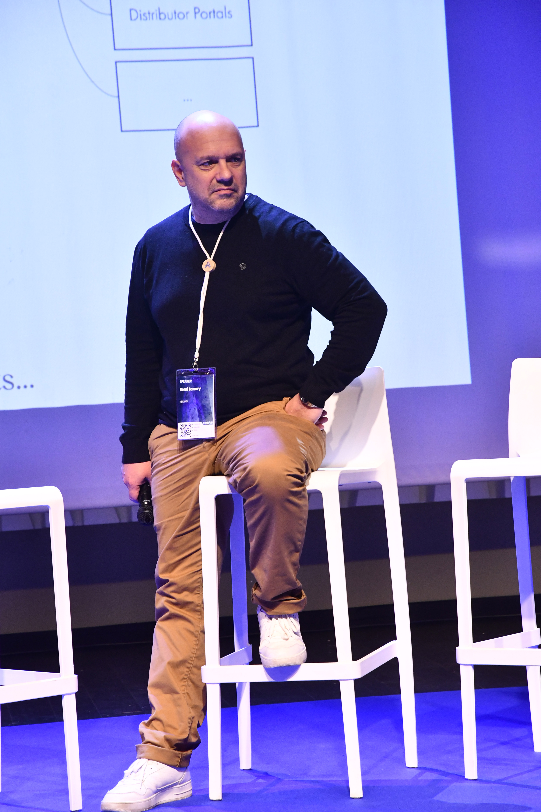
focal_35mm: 120
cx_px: 270
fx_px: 2705
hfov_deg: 11.4
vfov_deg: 17.1
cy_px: 406
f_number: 5.6
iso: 2000
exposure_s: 1/60
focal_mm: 80
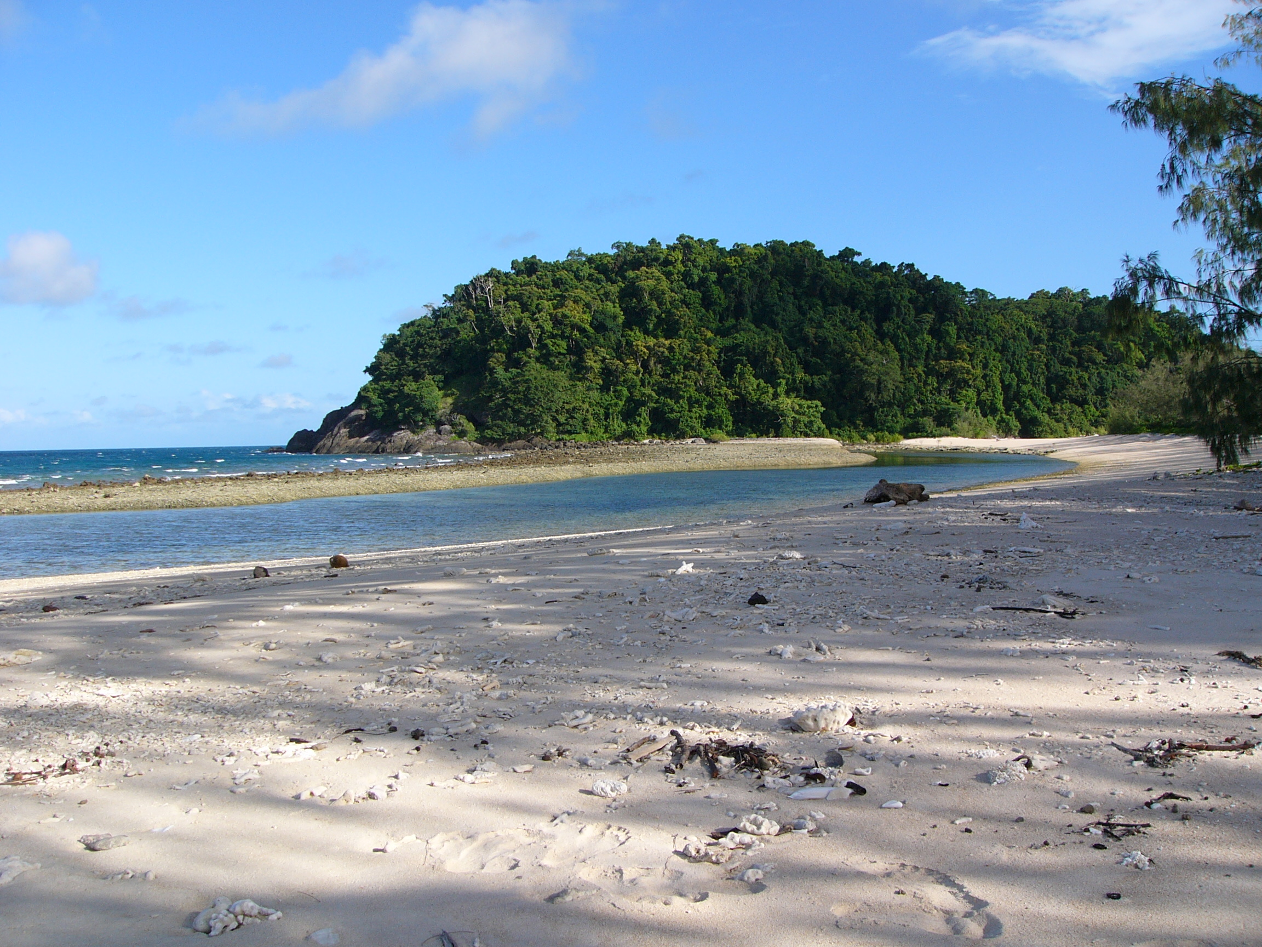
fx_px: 1312
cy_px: 474
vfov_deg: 39.7
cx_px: 631
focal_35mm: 36
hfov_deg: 51.4
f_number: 4
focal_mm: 6
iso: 50
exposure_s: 1/500
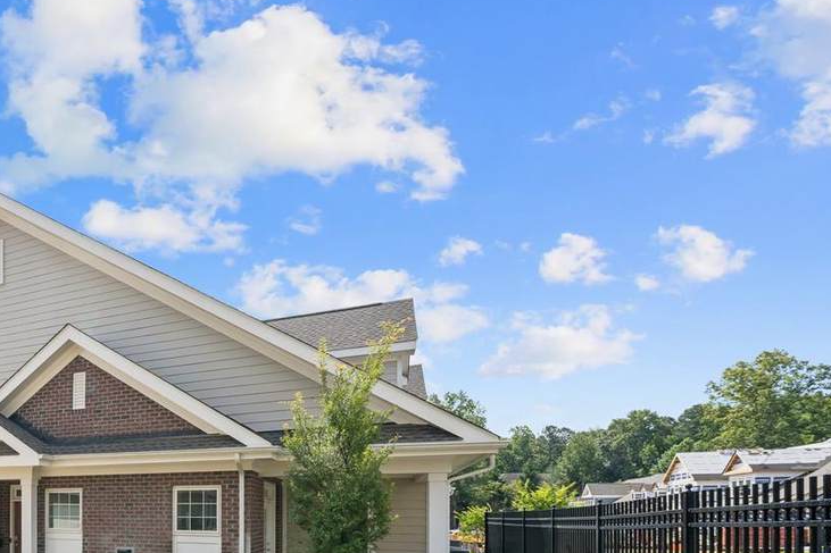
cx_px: 107
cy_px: 413
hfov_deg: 68.6
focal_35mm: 21
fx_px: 485
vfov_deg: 56.6
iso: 250
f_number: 8
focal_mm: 12
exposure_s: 1/500
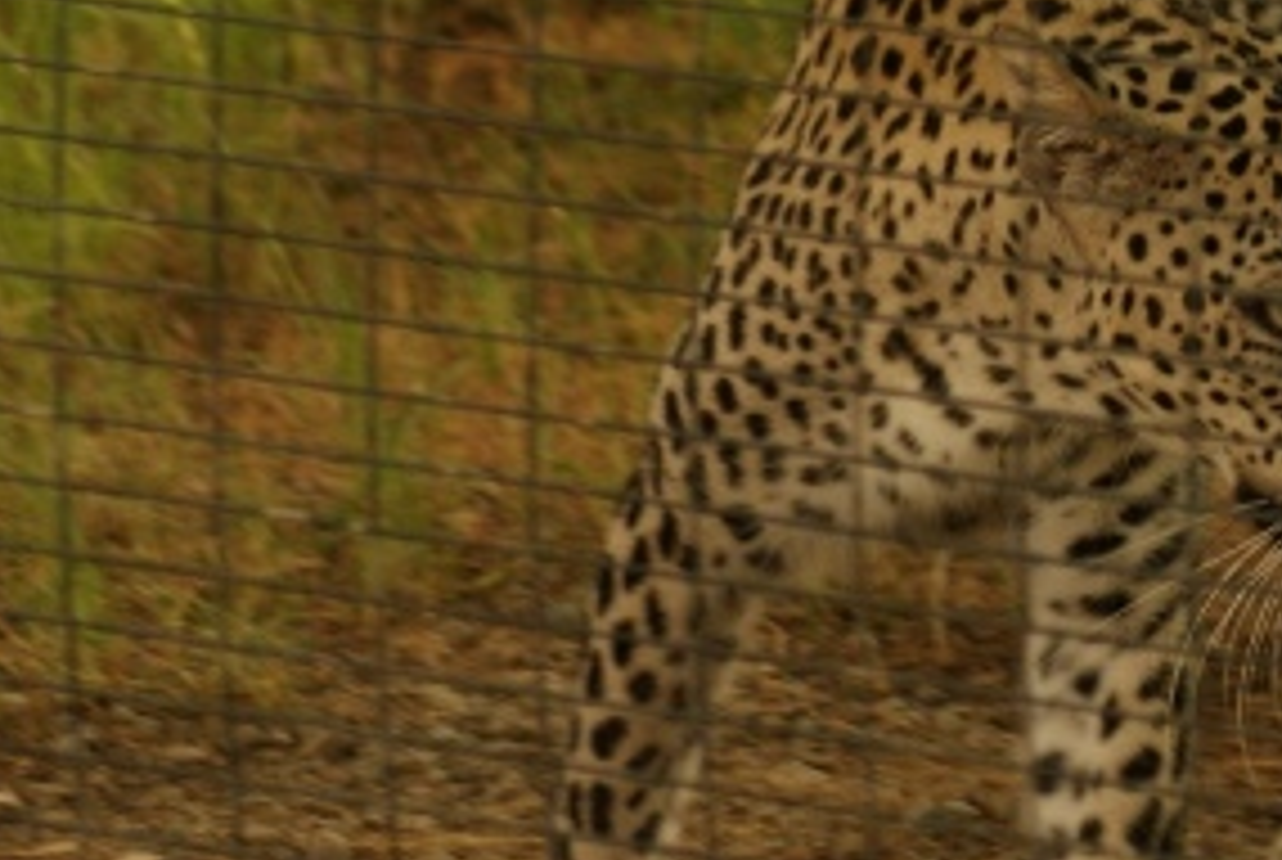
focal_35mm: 453
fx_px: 16157
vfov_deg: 3.0
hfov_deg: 4.5
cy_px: 241
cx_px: 1251
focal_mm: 140
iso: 400
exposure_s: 1/160
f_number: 5.6
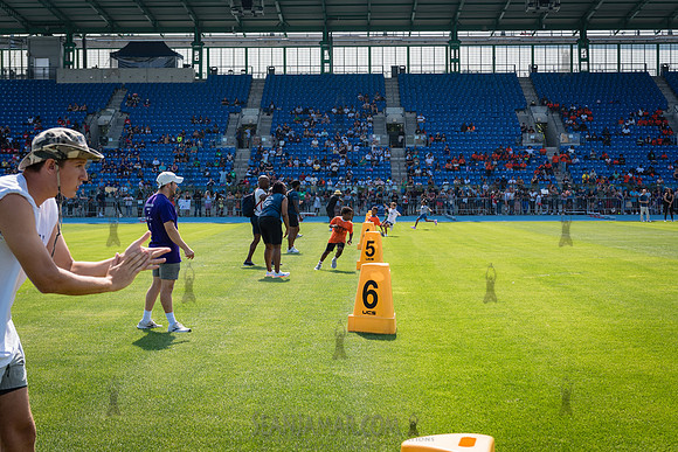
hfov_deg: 34.6
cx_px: 339
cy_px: 226
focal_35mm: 58
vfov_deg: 23.5
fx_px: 1089
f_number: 5.6
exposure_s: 1/800
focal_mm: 56
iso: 400
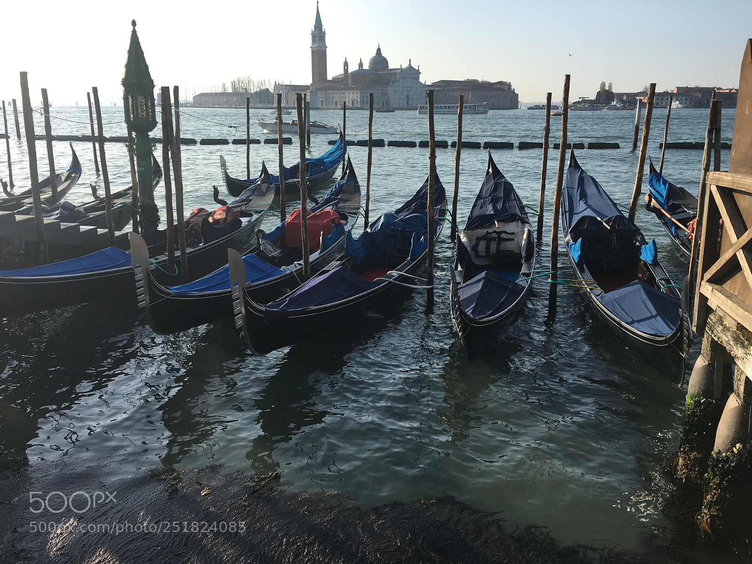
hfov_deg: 61.7
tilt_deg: -15.9
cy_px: 282
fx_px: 630
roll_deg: -0.8
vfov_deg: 48.2
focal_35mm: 29
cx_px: 376
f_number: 2.2
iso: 25
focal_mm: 4.15
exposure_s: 1/1115
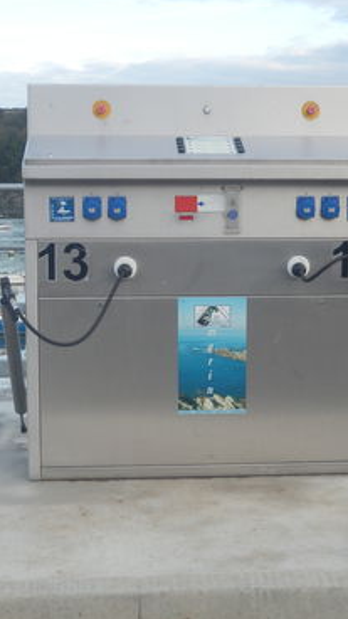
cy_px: 309
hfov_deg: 17.7
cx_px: 203
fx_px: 1116
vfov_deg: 31.0
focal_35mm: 68
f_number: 4.2
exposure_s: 1/160
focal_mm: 8.3
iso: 80
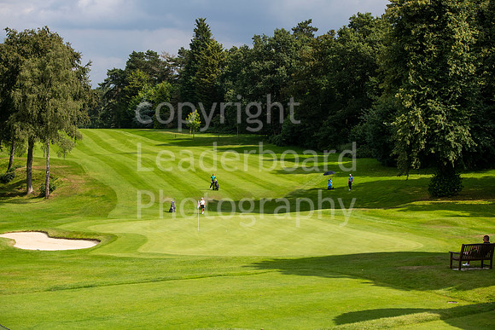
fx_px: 963
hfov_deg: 28.8
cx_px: 248
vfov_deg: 19.5
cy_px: 165
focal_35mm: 70
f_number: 6.3
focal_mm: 70
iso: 320
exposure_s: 1/1250
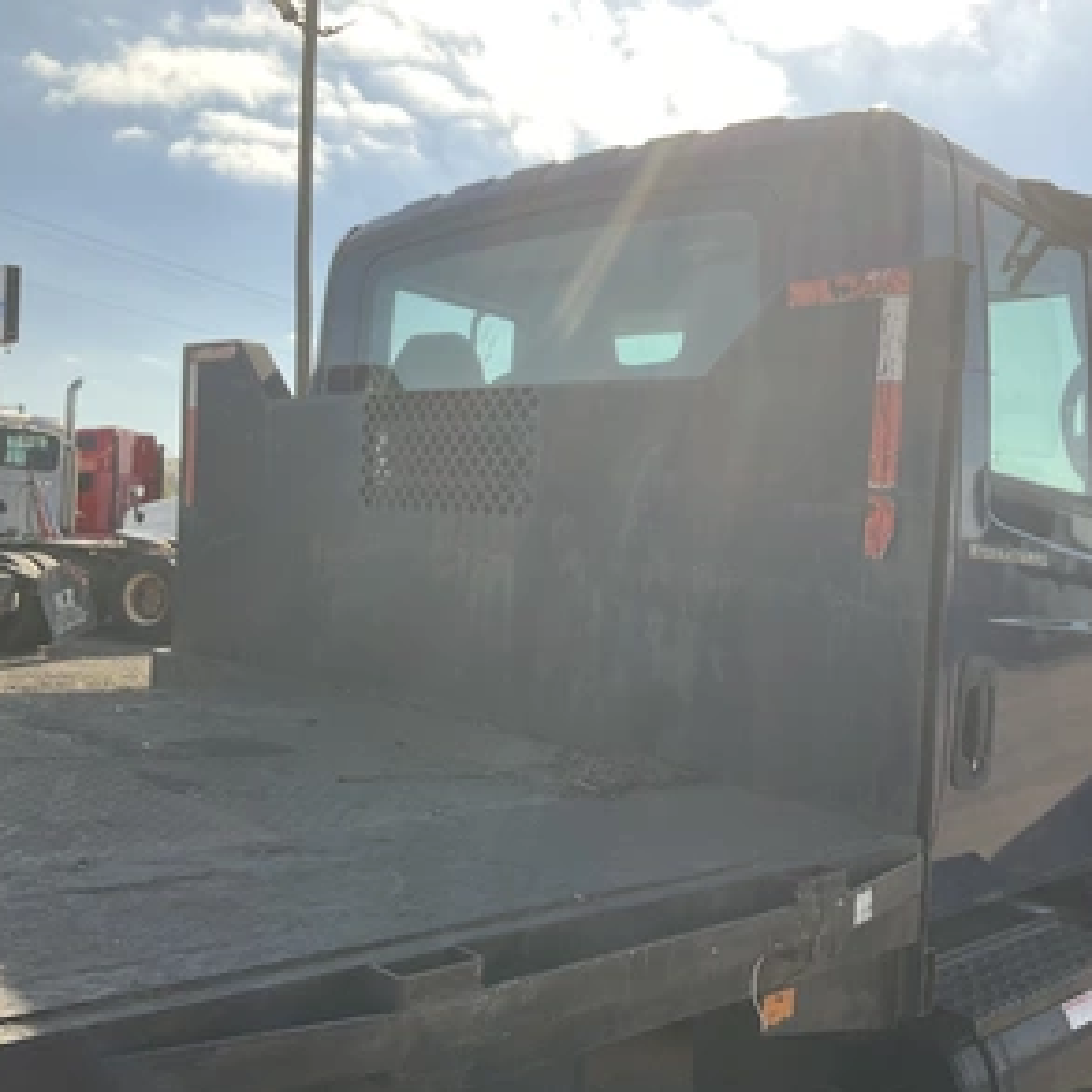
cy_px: 555
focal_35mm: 35
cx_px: 634
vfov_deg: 47.2
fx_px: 1249
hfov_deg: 47.0
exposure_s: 1/898
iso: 25
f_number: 1.8
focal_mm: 3
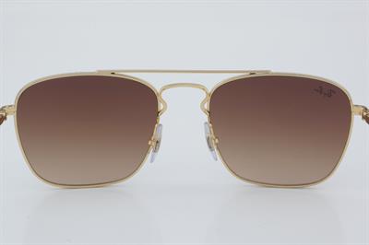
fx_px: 845
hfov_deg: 24.6
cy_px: 122
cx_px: 184
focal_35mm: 82
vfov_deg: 16.5
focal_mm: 55
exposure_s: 1/4
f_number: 32
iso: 100
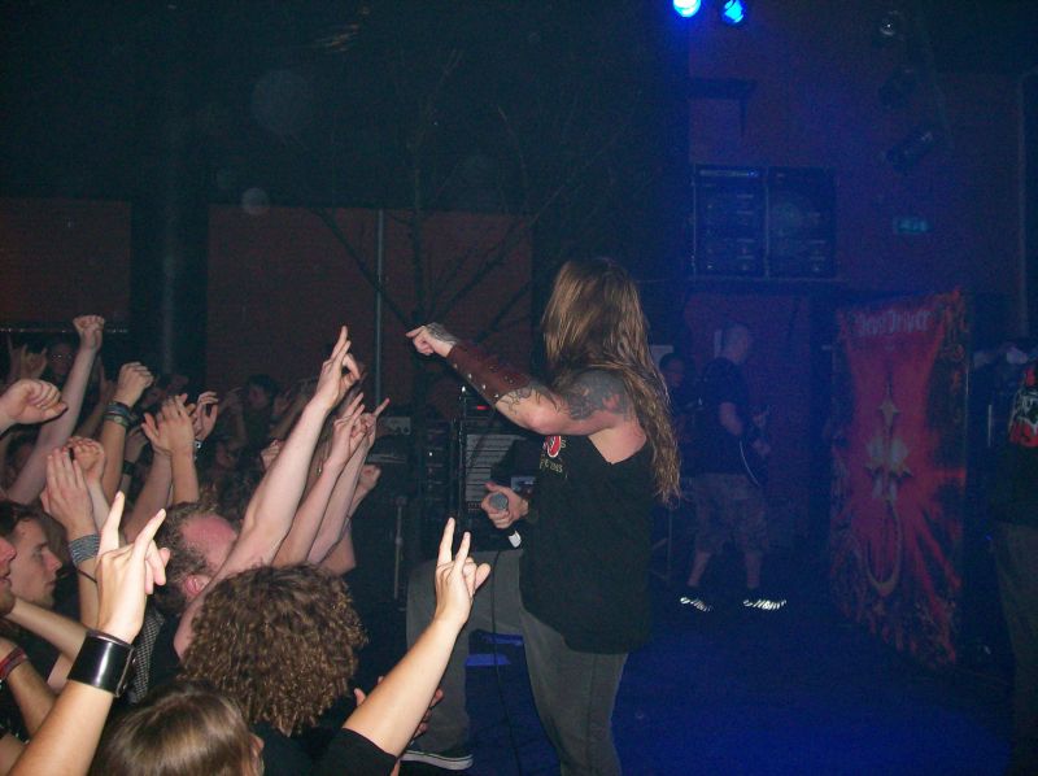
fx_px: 1078
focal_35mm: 36
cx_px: 519
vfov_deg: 39.6
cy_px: 388
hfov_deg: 51.4
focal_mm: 6
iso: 140
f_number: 2.7
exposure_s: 1/64
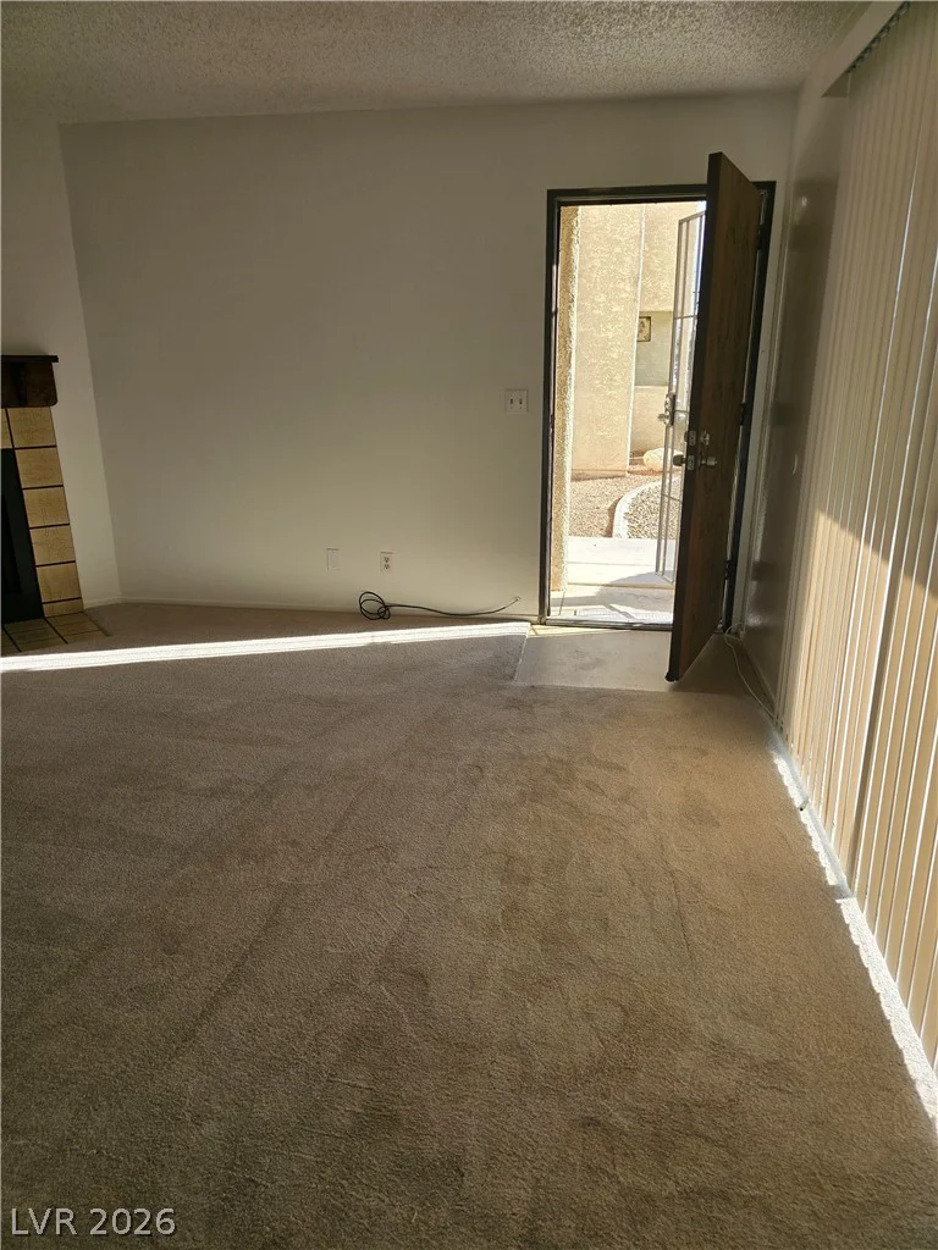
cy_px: 625
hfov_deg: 58.9
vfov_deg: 73.9
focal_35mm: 23
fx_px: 831
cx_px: 469
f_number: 1.7
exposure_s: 1/180
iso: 12
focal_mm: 6.3
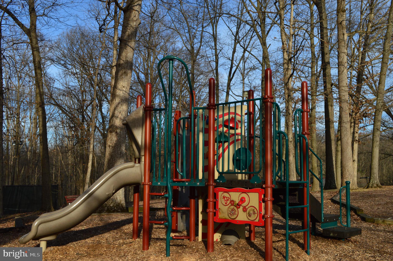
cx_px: 196
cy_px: 130
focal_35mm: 39
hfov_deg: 49.6
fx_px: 425
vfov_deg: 34.1
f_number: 11
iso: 400
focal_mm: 26
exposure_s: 1/400
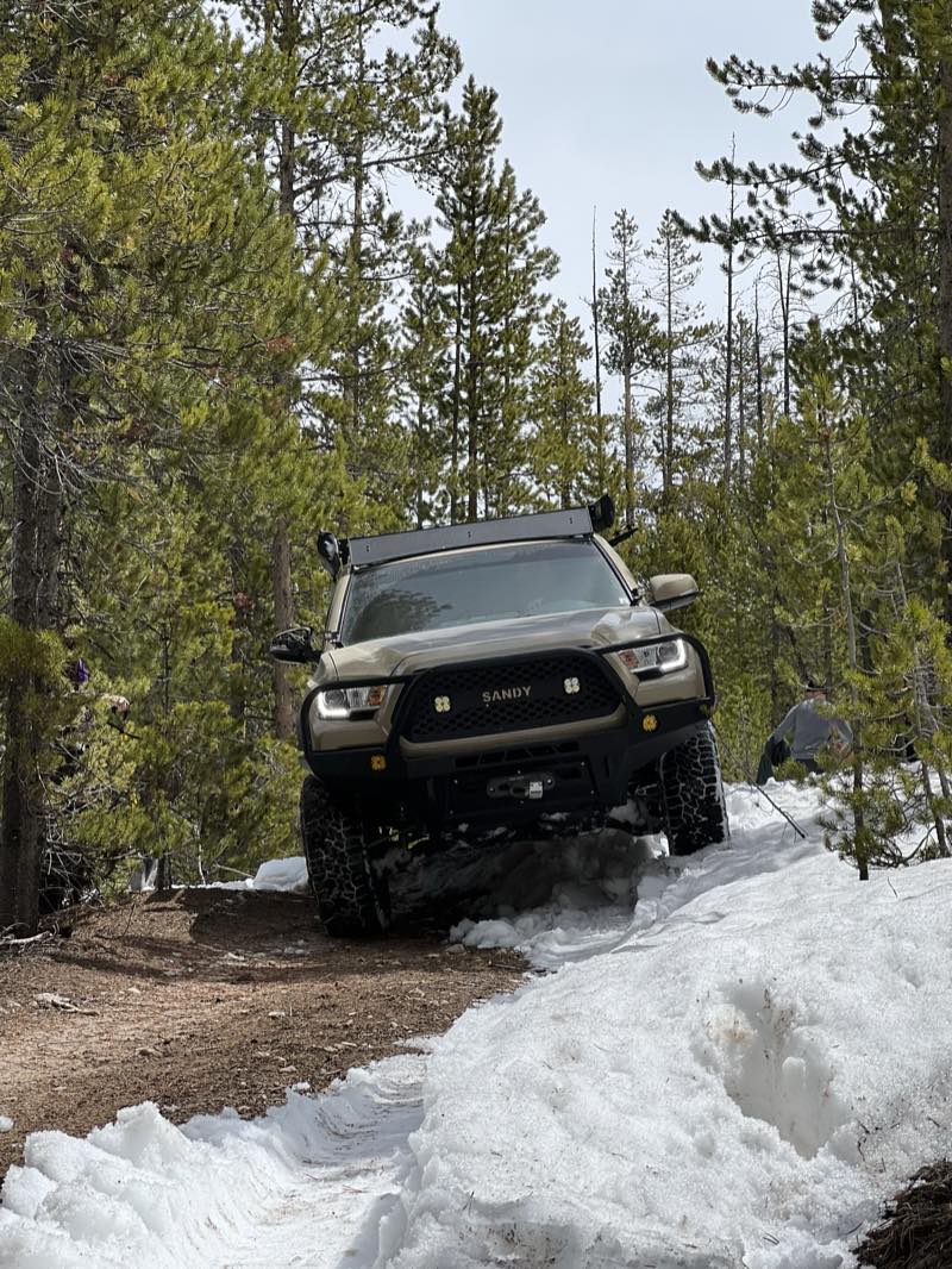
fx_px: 2822
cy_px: 634
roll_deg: +0.8
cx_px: 476
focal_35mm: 77
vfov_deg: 25.3
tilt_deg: +5.7
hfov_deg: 19.1
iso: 32
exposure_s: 1/1096
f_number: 2.8
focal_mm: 9
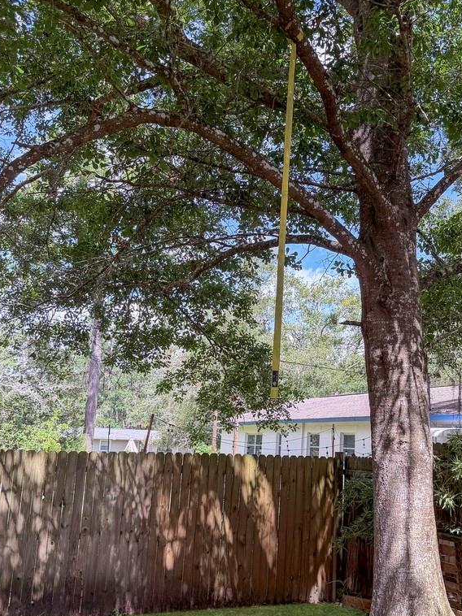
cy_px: 303
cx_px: 302
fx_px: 677
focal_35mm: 38
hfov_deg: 37.4
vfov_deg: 49.0
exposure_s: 1/728
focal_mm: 6.76
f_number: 1.78
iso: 80
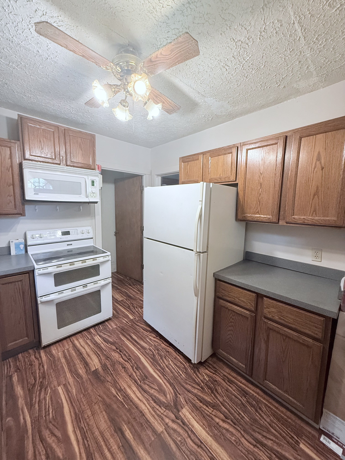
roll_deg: -1.1
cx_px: 172
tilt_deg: -7.6
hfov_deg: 85.7
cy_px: 230
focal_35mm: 14
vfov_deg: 102.1
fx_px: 186
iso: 250
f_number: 2.2
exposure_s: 1/60
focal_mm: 2.22
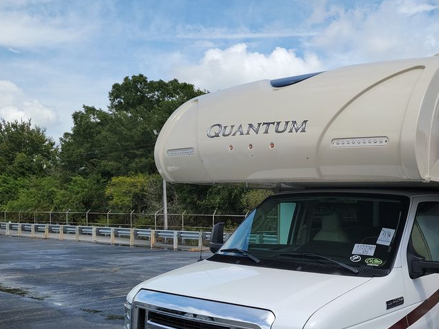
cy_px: 236
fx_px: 482
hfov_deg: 46.8
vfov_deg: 37.0
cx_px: 340
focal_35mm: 38
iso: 50
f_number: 1.8
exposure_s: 1/947
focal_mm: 6.7
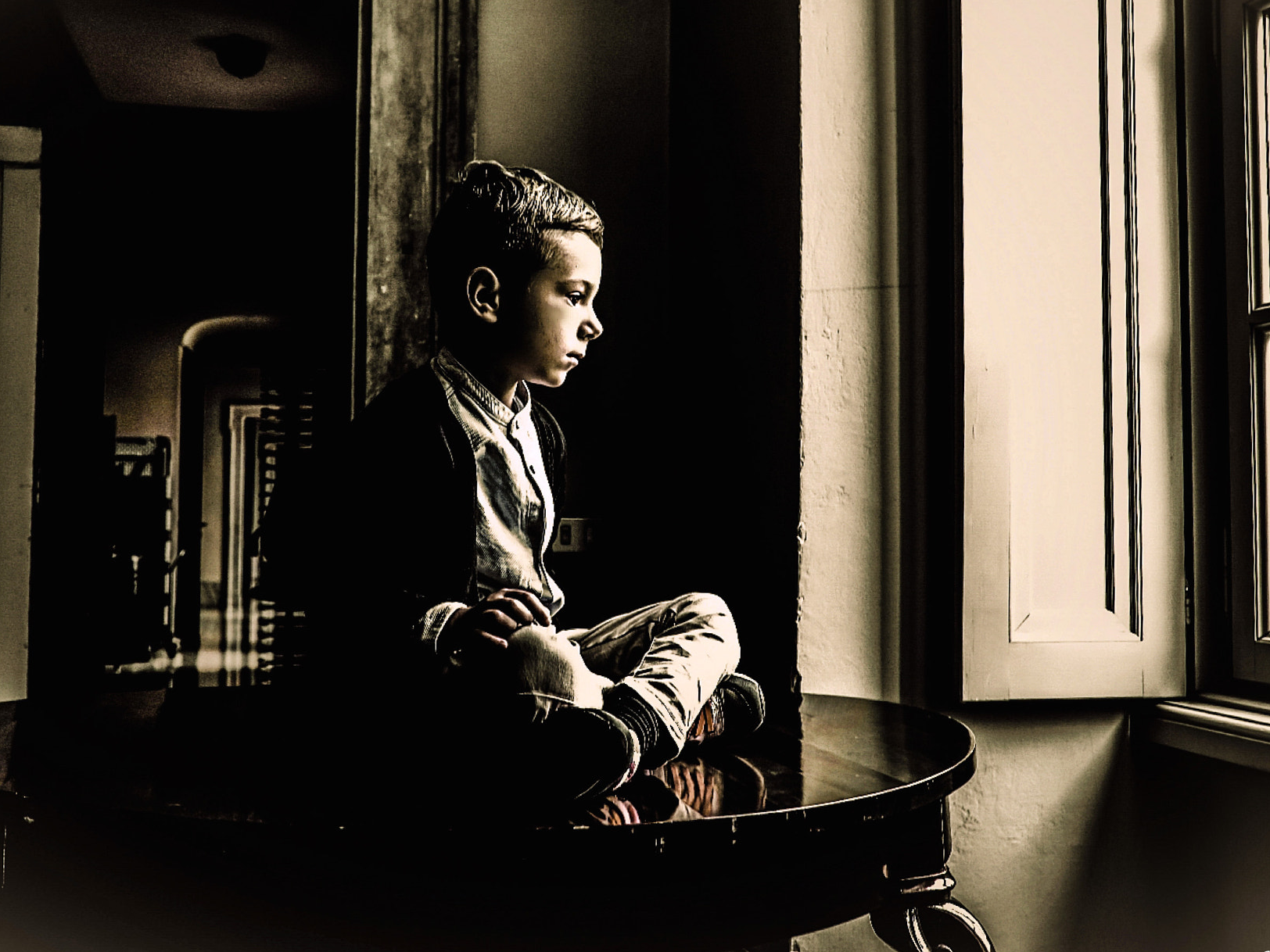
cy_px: 433
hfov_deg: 46.7
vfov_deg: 35.9
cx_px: 579
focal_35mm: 40
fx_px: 1468
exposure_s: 1/40
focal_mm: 22
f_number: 3.6
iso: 800
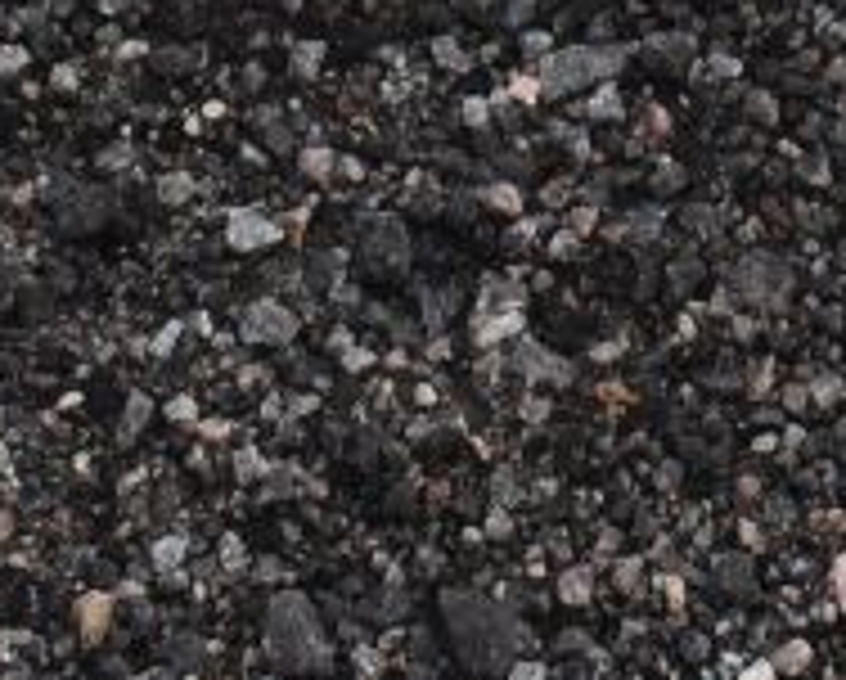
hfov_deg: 6.2
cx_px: 1098
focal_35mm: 310
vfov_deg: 4.7
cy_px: -1486
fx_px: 7770
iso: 1250
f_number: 13
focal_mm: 27
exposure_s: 1/640
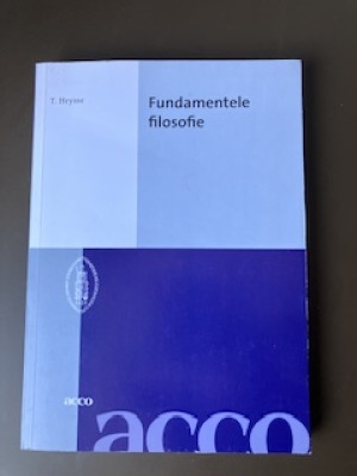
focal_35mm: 28
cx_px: 178
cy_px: 238
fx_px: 385
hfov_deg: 49.7
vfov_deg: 63.4
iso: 64
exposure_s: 1/121
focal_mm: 3.99
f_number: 1.8
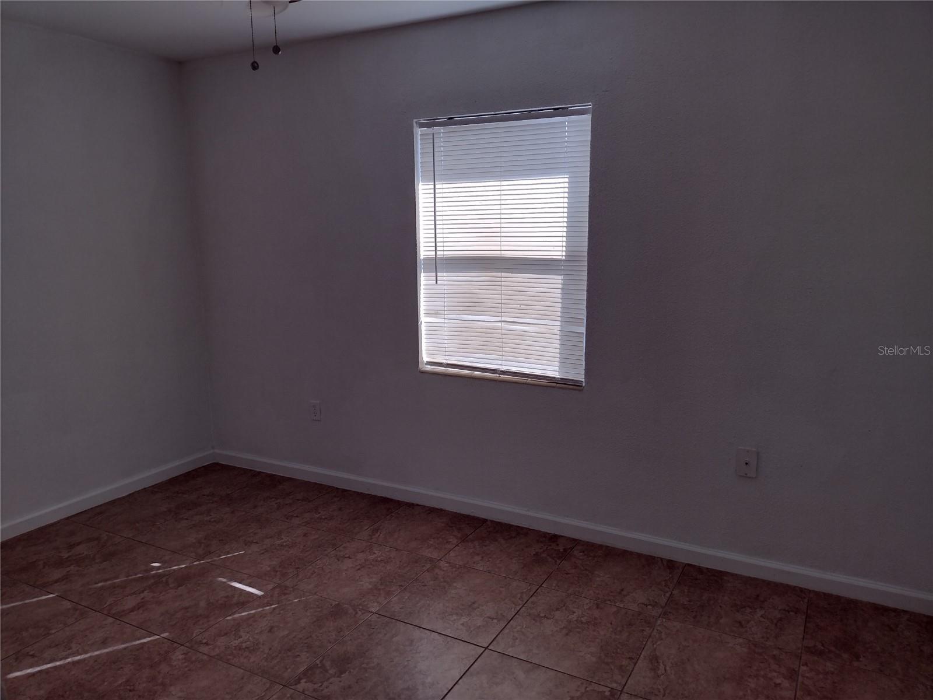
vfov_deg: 51.4
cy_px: 350
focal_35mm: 27
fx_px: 728
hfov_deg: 65.3
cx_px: 466
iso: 100
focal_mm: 4.71
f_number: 1.7
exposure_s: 1/184
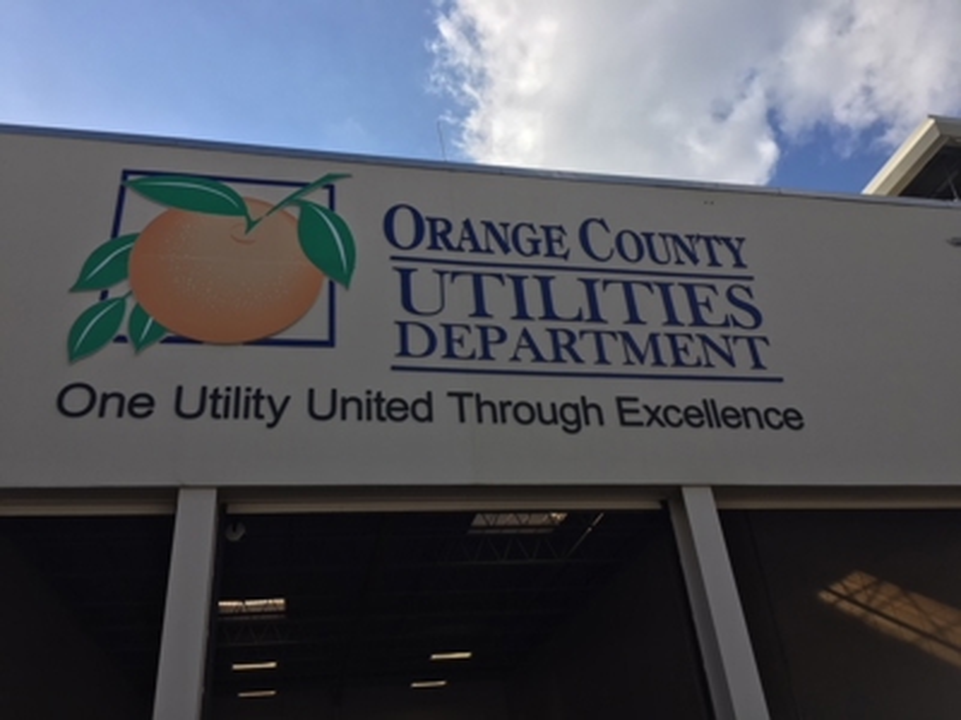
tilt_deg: +31.8
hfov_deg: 61.7
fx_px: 805
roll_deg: +4.3
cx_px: 480
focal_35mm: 29
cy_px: 360
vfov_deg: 48.2
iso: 25
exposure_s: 1/1923
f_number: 2.2
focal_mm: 4.15
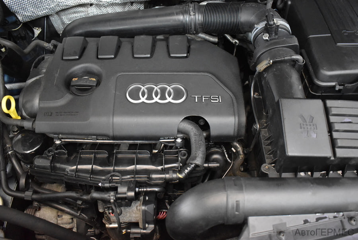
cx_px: 179
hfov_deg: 61.9
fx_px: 299
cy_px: 120
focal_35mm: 30
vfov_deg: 43.7
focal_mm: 20
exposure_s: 1/60
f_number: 3.5
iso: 5000
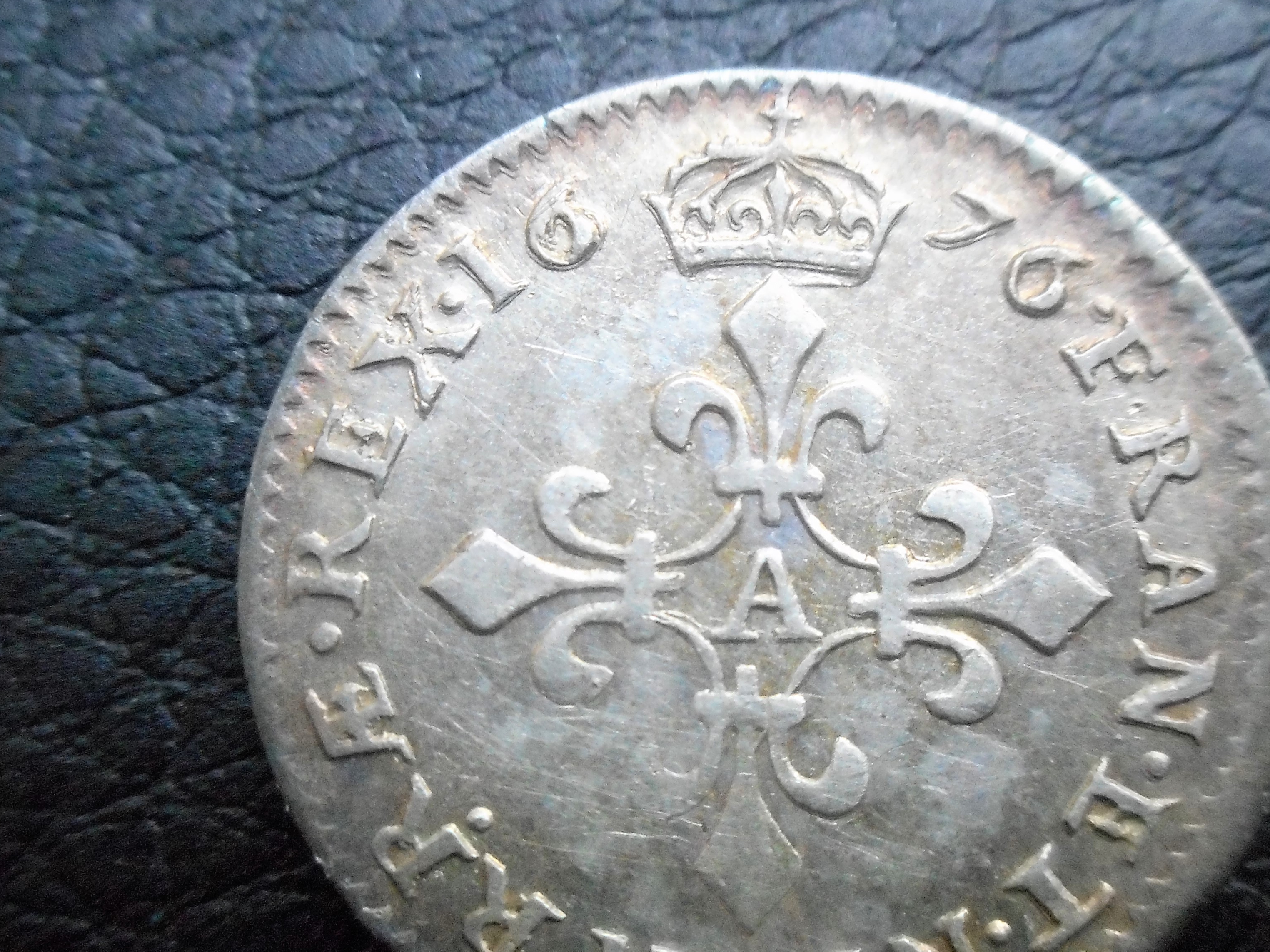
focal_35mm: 49
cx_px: 671
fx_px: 1798
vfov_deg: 29.6
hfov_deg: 38.9
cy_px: 560
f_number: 4
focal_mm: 5.2
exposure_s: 1/80
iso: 800
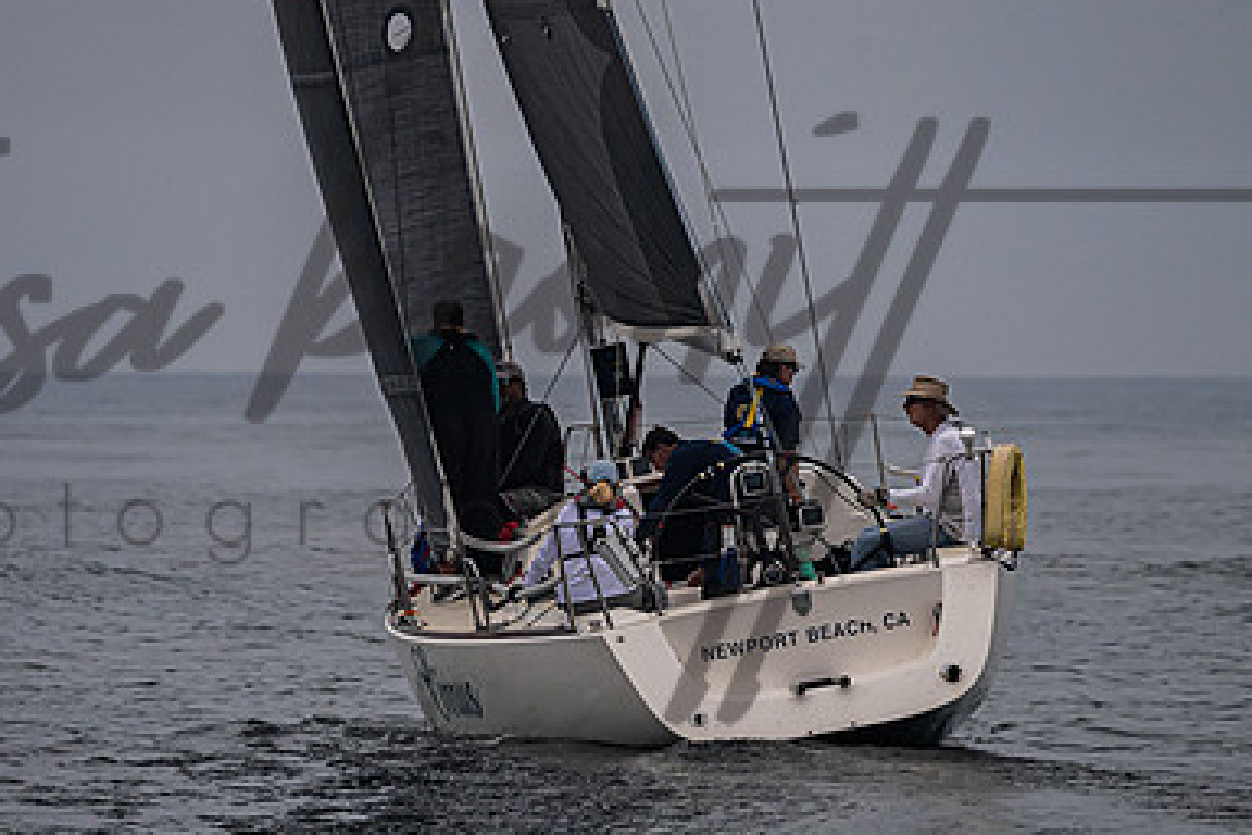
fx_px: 28620
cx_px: 563
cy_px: 191
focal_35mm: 823
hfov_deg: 2.5
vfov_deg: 1.7
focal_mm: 400
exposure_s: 1/5000
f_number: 5.6
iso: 400
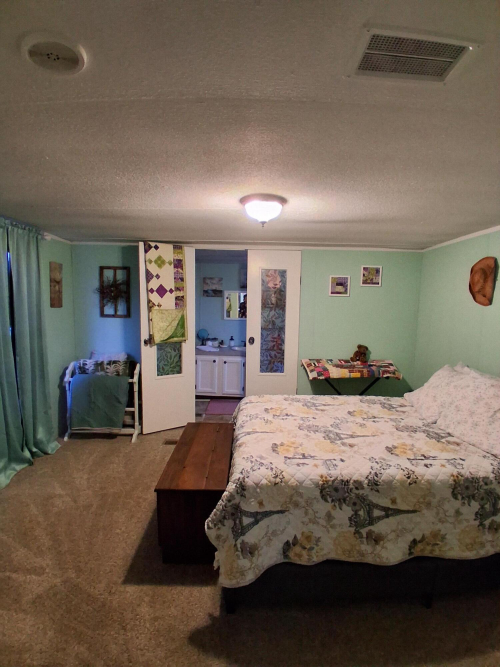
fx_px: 328
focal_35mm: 17
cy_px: 334
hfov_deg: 74.7
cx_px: 250
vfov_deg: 91.0
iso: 500
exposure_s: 1/40
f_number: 2.2
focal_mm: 1.4
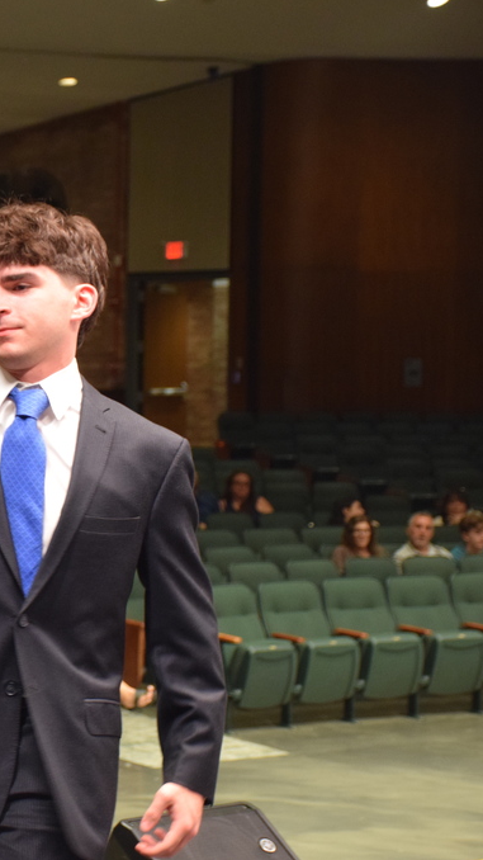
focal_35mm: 107
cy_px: 428
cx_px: -148
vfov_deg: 20.0
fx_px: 2433
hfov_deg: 11.1
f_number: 4.5
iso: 1600
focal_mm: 45
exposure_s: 1/60
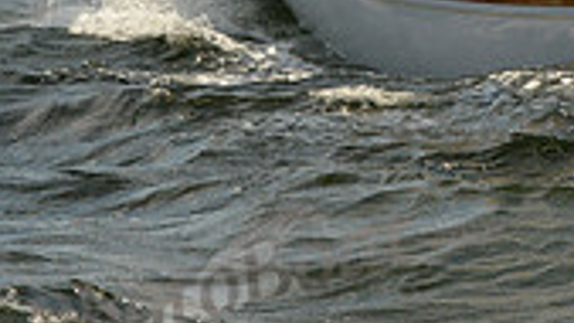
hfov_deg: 6.6
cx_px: 683
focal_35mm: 323
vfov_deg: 3.7
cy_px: -294
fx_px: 4915
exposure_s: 1/1250
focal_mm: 90
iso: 1000
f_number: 10
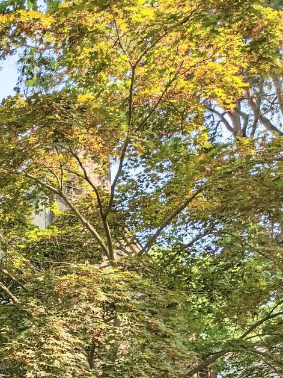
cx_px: -62
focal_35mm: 66
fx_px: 719
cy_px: 433
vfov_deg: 26.6
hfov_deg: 20.7
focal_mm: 4.38
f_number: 1.73
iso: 35
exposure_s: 1/1114
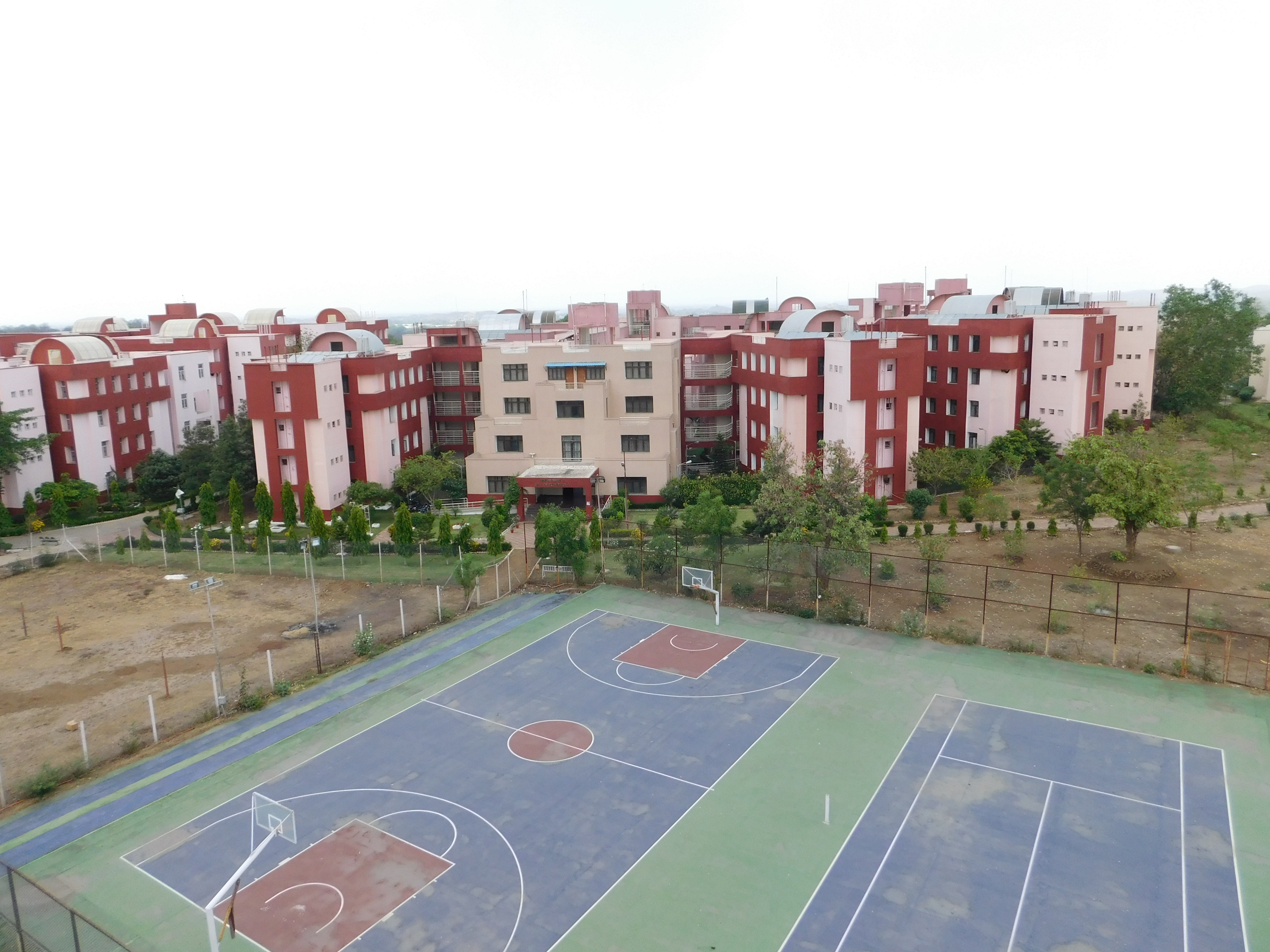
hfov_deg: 71.6
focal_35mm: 24
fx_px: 881
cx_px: 624
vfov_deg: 56.8
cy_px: 459
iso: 125
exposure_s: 1/800
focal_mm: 4
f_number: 3
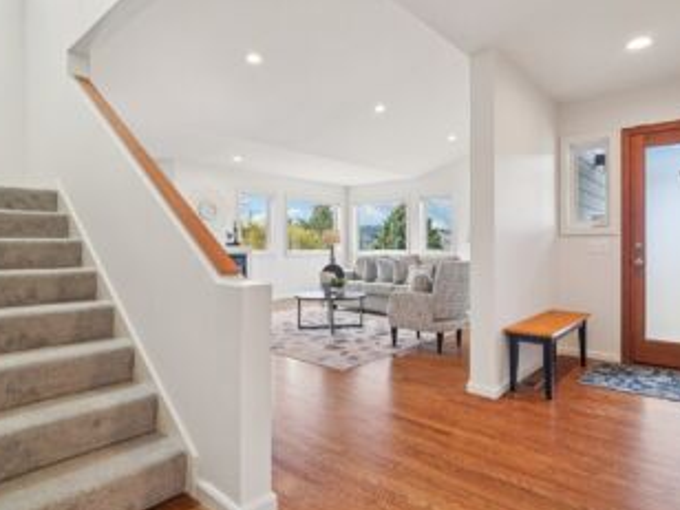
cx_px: 375
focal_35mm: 20
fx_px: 393
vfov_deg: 66.0
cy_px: 255
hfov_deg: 81.5
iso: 1600
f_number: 8
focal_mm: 16
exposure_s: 1/80
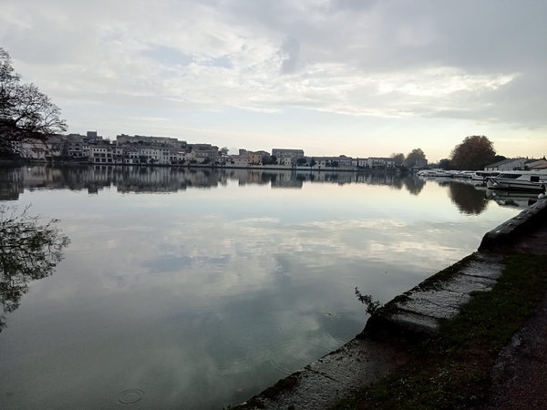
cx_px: 274
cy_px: 205
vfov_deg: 49.7
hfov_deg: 63.4
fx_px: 442
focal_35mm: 28
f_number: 2.2
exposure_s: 1/1081
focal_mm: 3.46
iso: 100
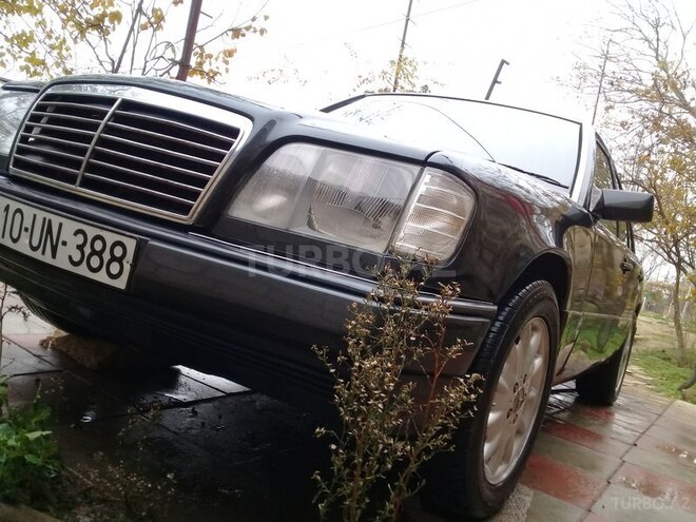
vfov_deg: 45.4
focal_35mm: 31
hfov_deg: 58.4
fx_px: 623
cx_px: 348
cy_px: 261
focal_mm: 3.3
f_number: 2.2
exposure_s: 1/33
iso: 64
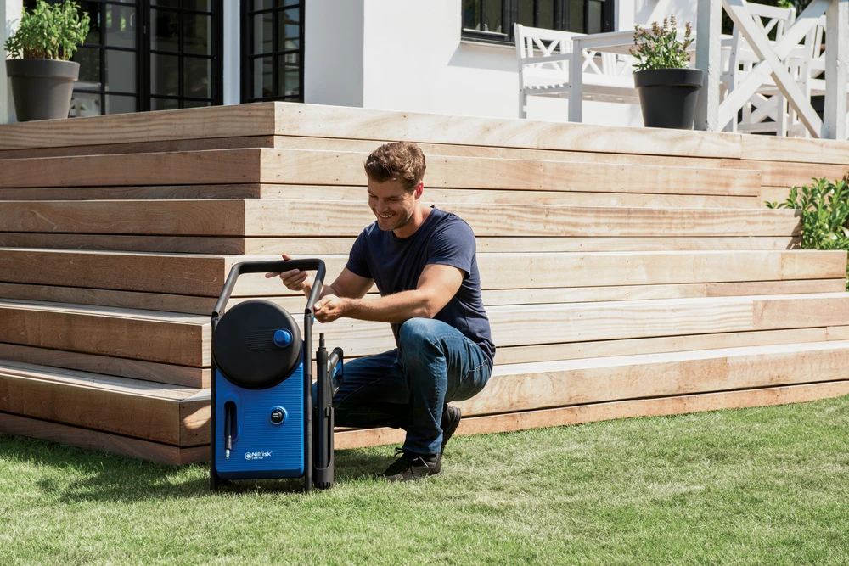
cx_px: 424
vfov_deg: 19.5
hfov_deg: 28.8
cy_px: 283
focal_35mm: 70
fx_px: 1651
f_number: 8
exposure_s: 1/200
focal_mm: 70
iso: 160
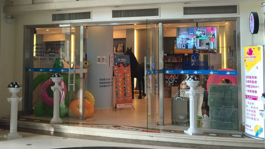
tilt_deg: +2.7
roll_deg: -1.2
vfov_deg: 27.5
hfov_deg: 47.3
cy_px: 45
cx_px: 122
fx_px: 302
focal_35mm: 43
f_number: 2.2
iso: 40
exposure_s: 1/15
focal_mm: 4.15
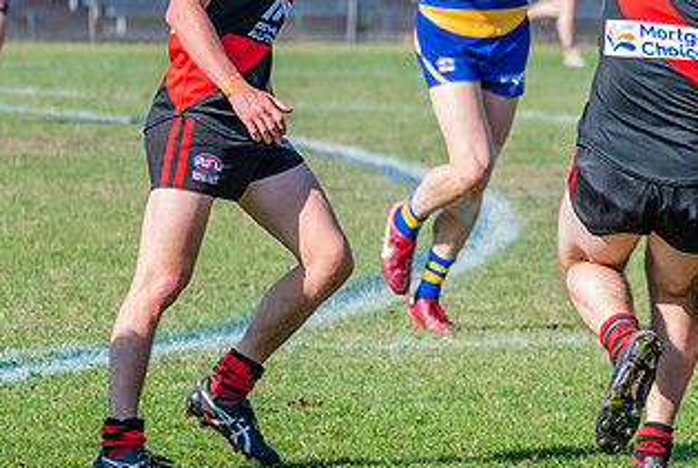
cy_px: 140
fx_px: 7980
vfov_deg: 3.4
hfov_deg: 5.0
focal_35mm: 411
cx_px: 723
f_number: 5.6
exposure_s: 1/1600
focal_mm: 150
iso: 500
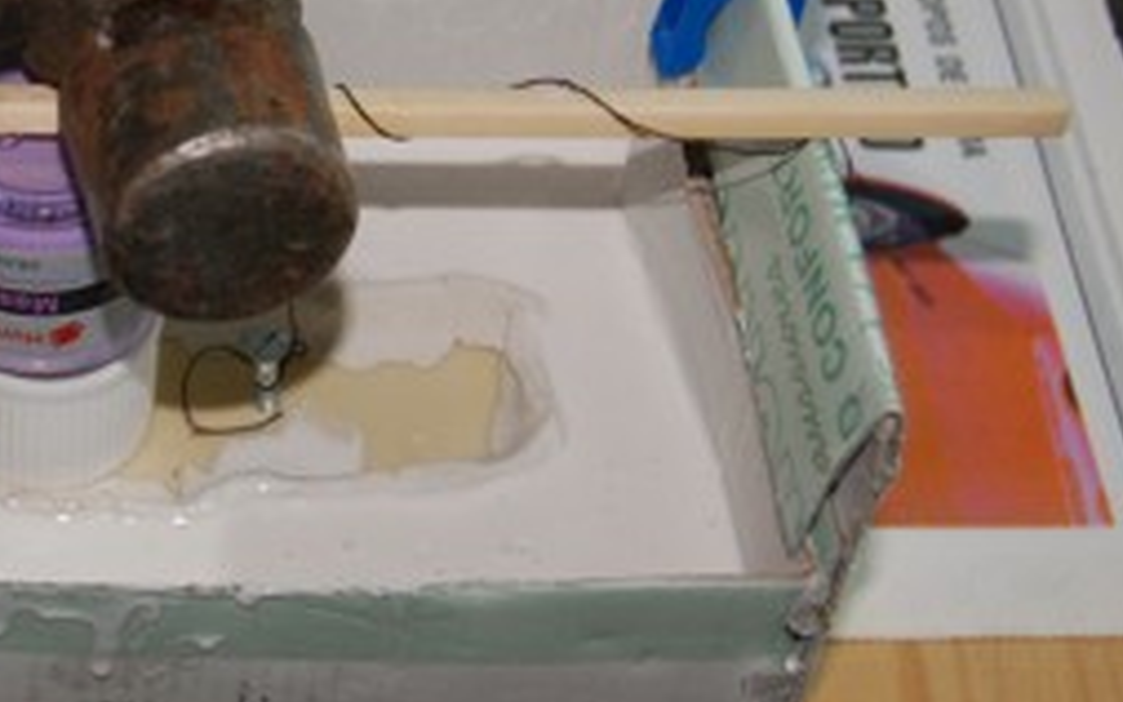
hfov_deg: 17.9
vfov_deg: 11.4
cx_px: 16
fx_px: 3491
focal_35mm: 114
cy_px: 189
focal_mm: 35
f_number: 4.8
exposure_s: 1/25
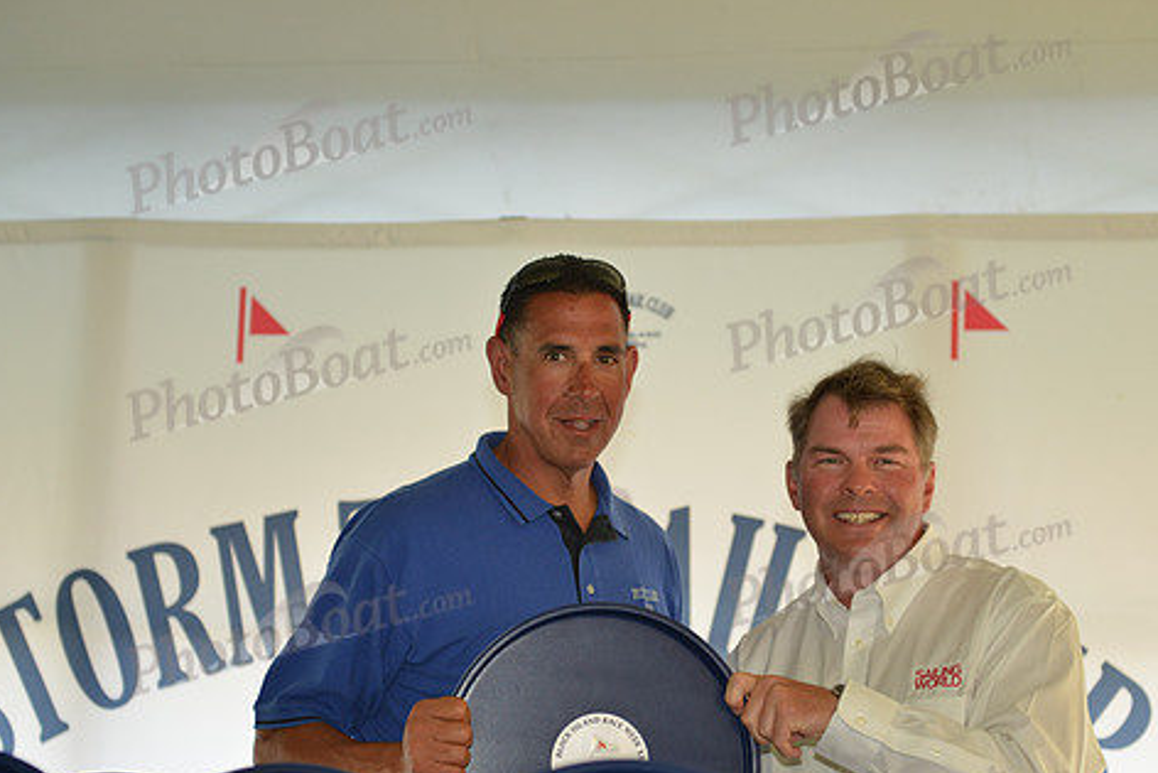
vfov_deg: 15.9
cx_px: 601
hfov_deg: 23.6
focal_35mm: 86
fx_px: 2767
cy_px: 470
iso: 1000
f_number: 3.2
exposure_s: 1/320
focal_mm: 70
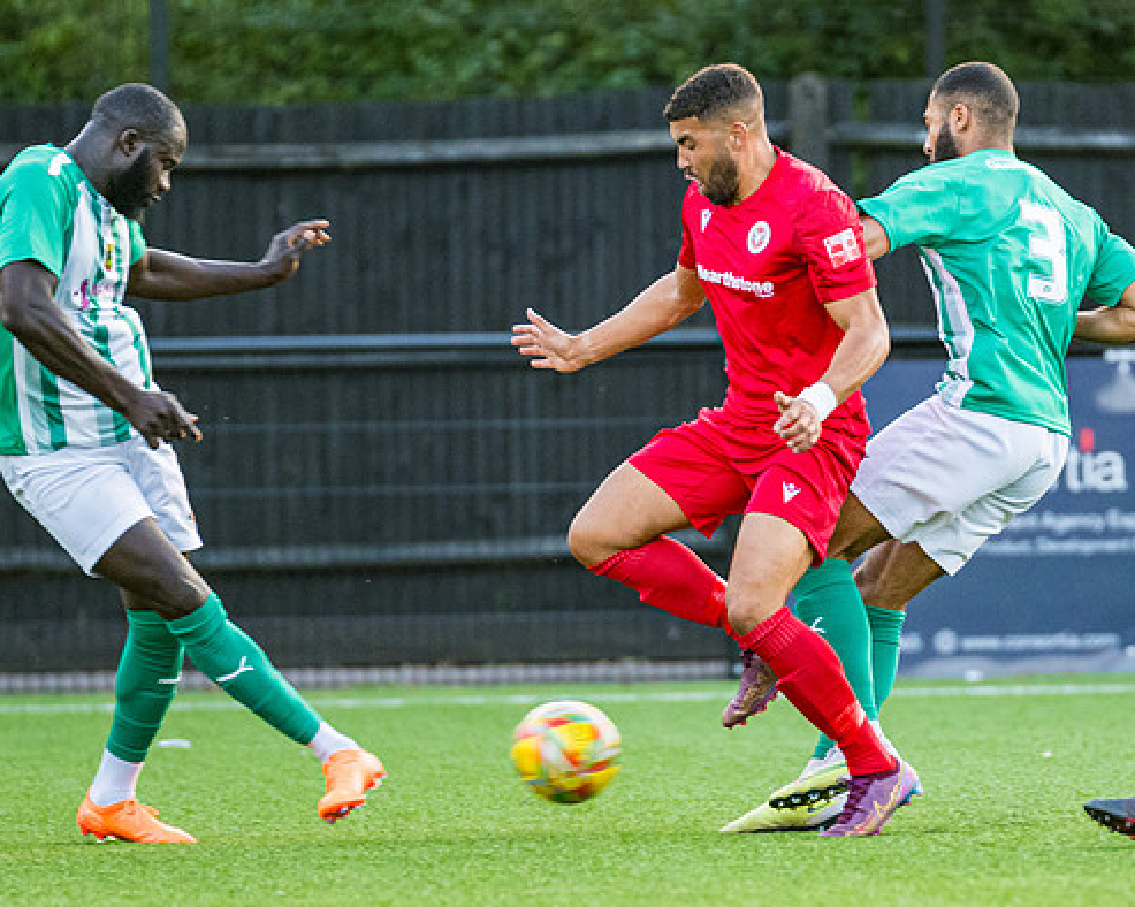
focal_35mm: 653
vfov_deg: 2.4
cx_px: 847
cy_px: 444
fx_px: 21927
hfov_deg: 3.0
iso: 1250
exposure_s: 1/800
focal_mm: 270
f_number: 2.8
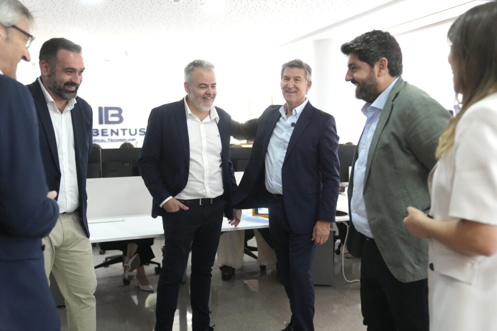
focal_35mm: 34
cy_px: 166
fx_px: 469
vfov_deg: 38.9
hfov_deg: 55.8
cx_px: 248
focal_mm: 34
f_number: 2.8
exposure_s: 1/800
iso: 4000
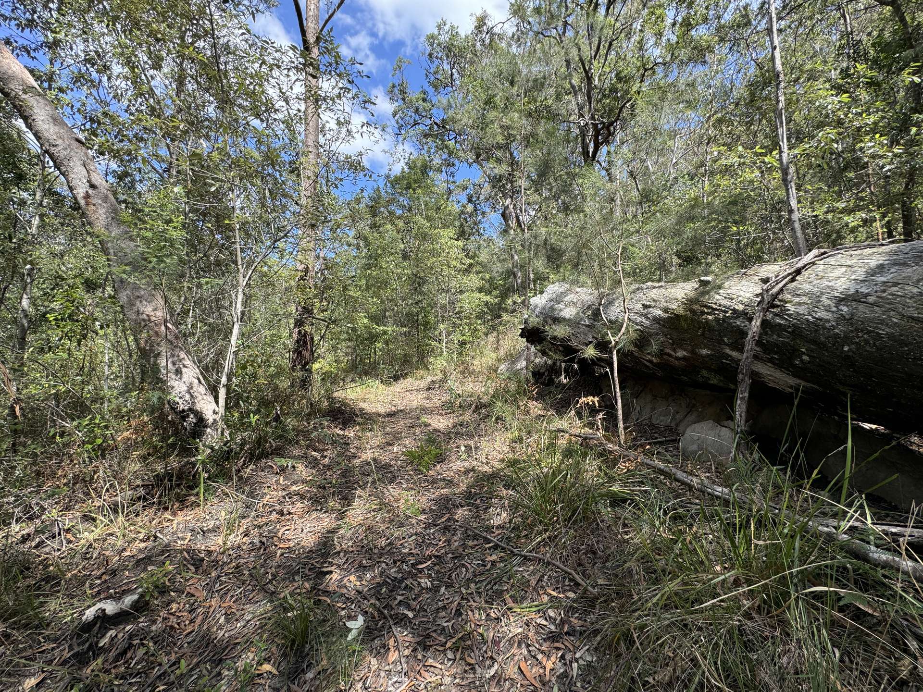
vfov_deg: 85.7
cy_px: 346
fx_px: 373
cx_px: 462
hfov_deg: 102.1
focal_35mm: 14
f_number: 2.2
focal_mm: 2.22
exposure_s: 1/364
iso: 40
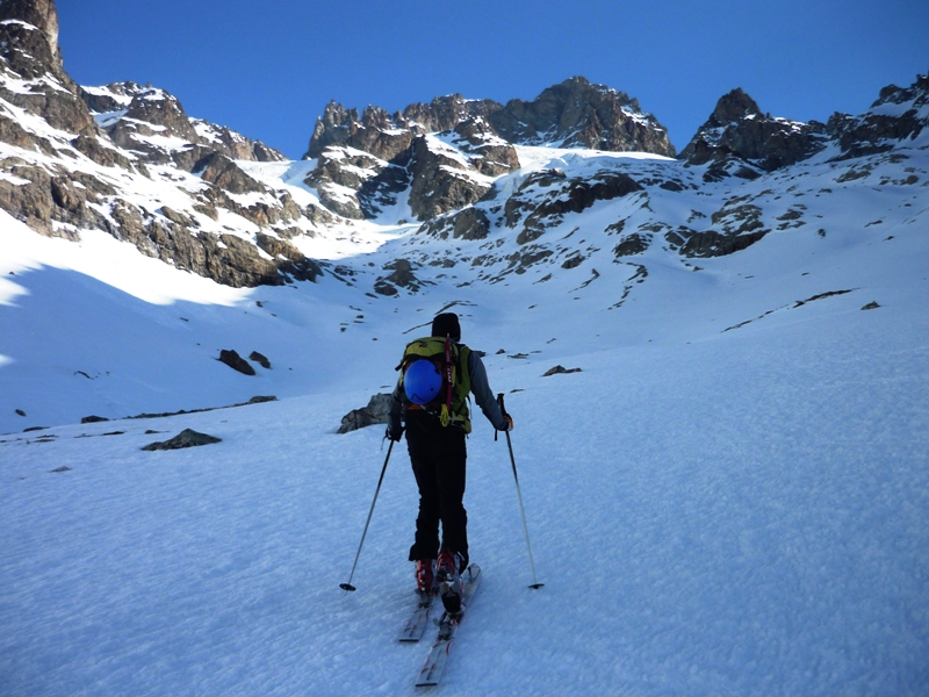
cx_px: 464
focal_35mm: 33
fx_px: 886
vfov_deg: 42.9
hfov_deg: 55.4
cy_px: 348
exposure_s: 1/200
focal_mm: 5.5
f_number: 8
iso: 100
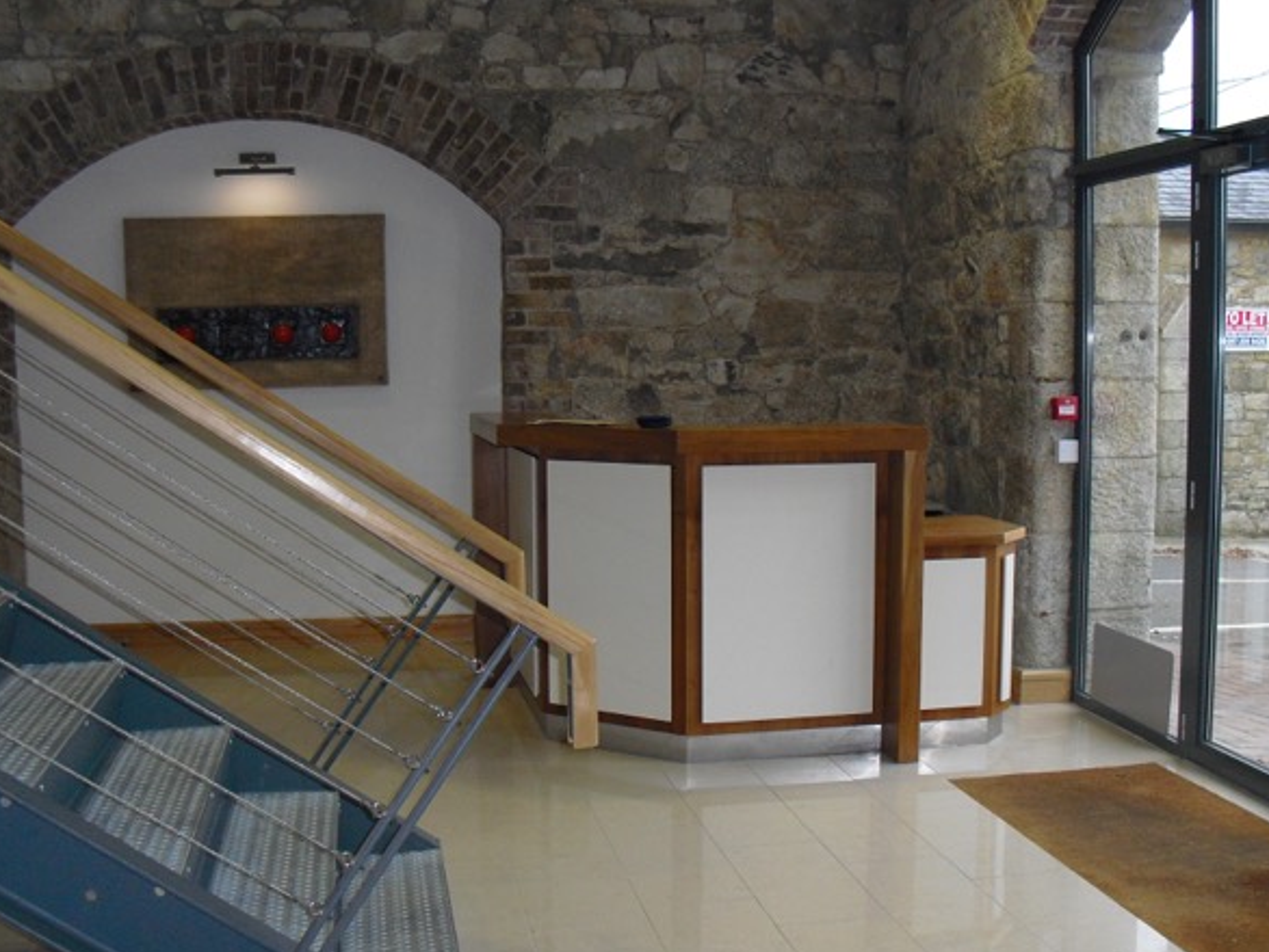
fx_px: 1577
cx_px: 676
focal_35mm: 43
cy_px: 460
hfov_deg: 43.8
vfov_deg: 33.6
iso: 200
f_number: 3.1
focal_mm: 6.3
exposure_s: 1/125
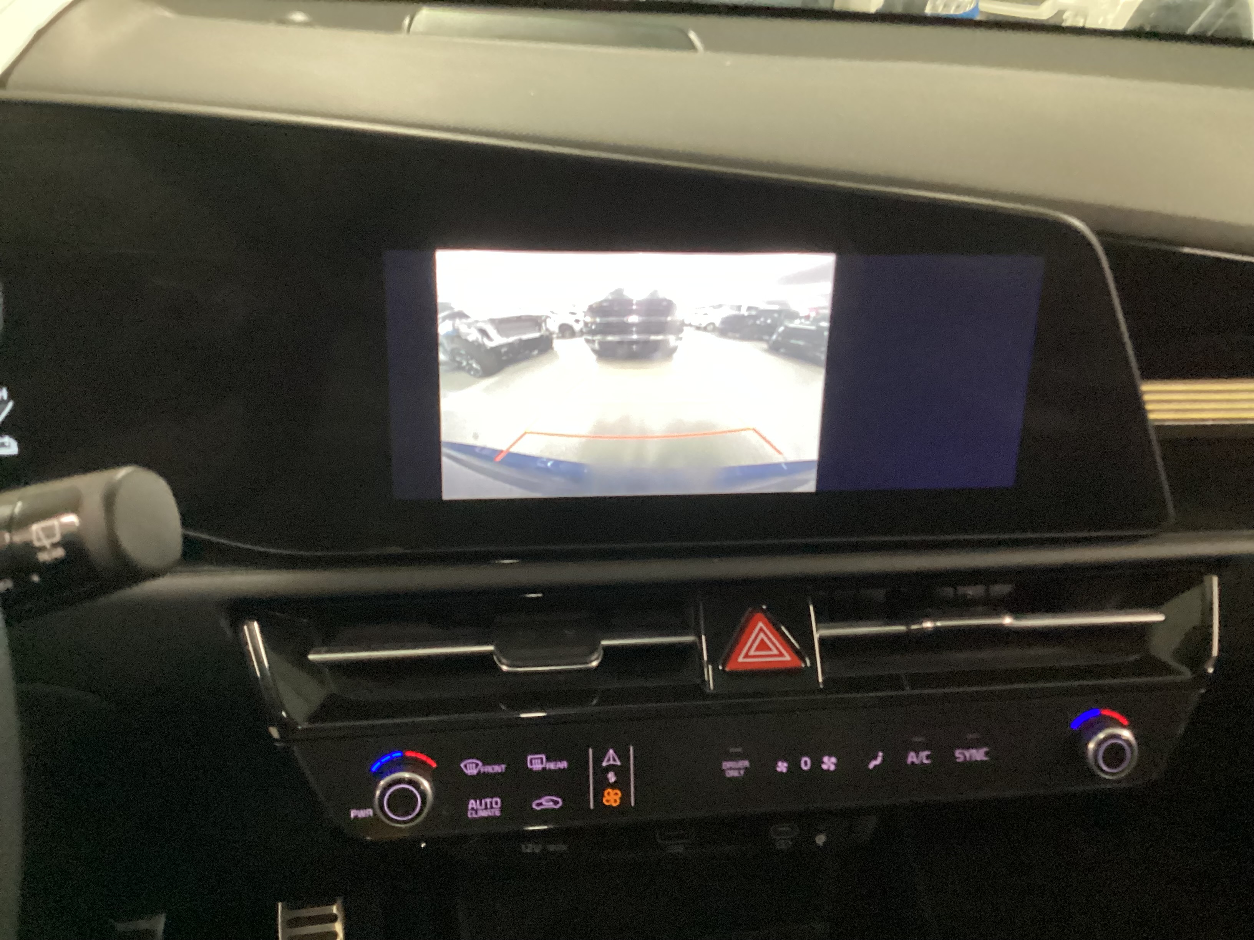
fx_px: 1123
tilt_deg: -26.2
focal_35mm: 31
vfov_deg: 45.4
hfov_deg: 58.4
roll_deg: -4.4
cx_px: 627
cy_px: 470
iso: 400
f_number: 2.4
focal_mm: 3.3
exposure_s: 1/25
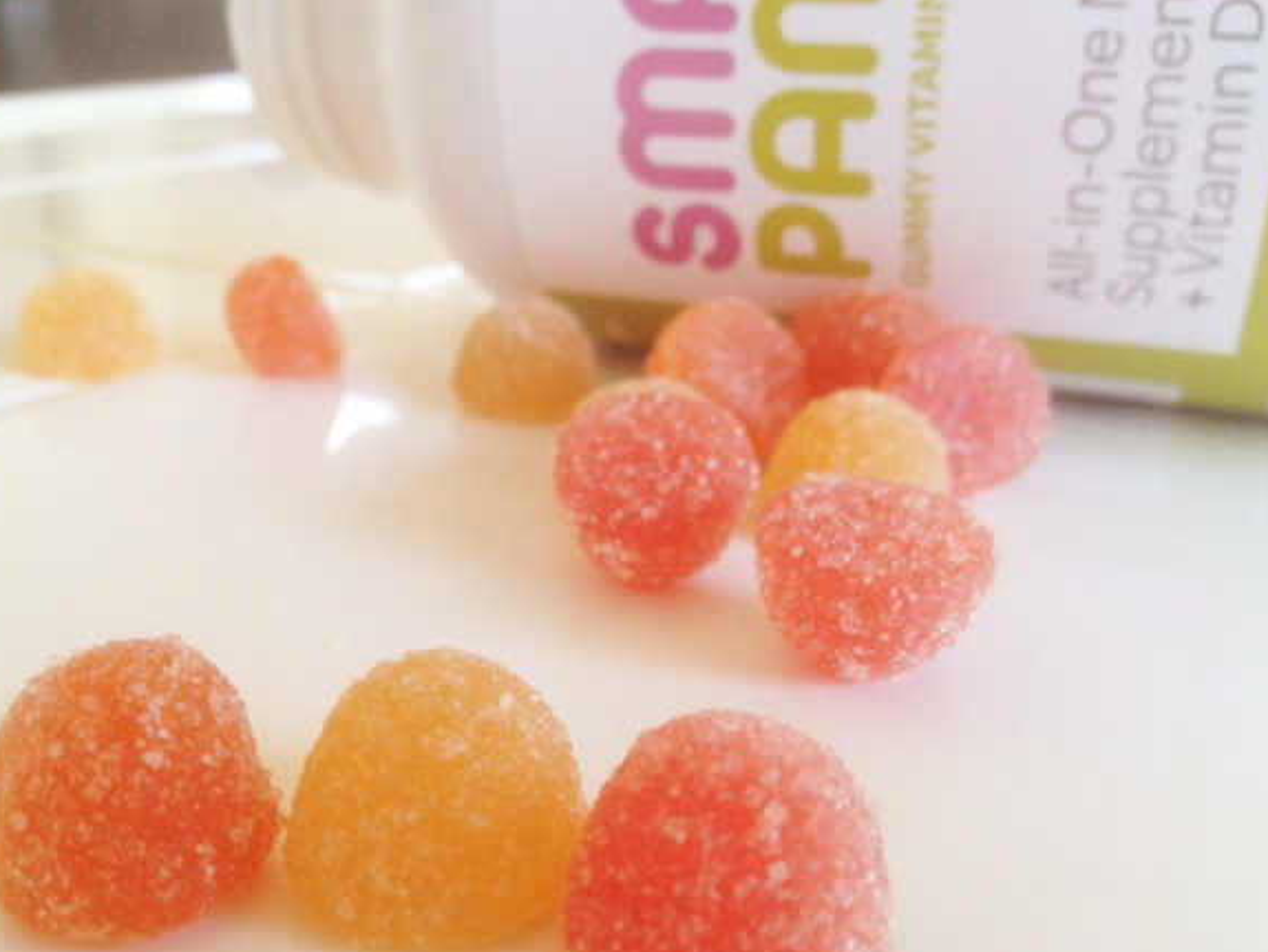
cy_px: 526
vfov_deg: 36.8
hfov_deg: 47.8
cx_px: 570
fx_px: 1429
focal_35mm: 39
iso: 80
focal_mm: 4.28
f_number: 2.4
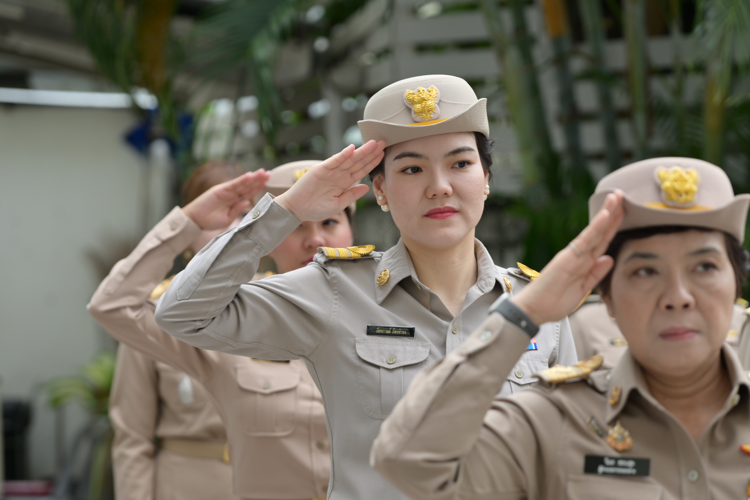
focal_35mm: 180
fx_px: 3750
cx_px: 375
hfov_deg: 11.4
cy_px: 250
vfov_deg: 7.6
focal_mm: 120
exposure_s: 1/100
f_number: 4
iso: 100
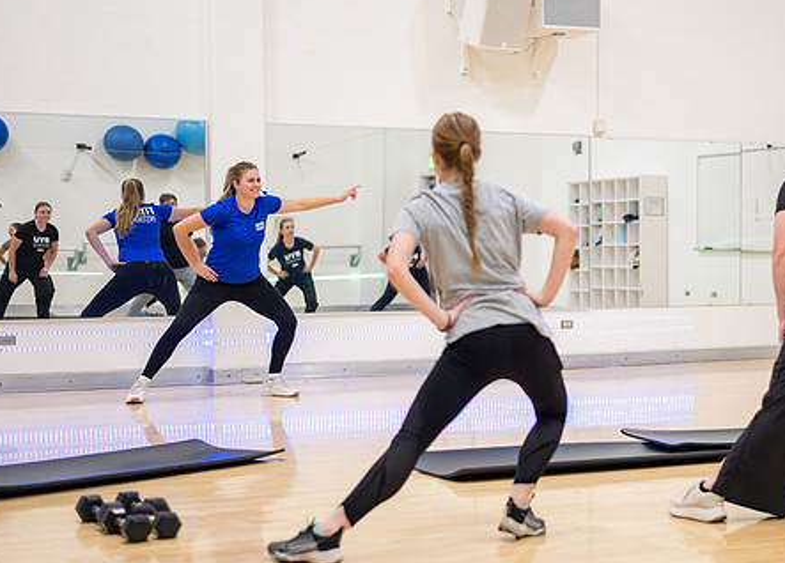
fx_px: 1541
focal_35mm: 69
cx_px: 530
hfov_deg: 28.4
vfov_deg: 20.7
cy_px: 312
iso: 5000
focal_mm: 50
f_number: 1.8
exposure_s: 1/500
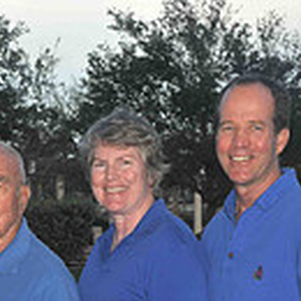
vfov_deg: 12.0
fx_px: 1387
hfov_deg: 12.4
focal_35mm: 141
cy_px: 410
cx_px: 110
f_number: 9
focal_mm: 32
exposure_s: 1/80
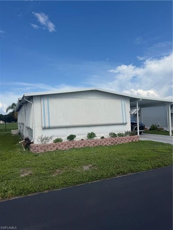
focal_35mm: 24
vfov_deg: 71.6
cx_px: 86
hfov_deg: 56.8
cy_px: 115
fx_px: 160
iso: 80
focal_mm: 6.76
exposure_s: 1/7092
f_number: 1.78
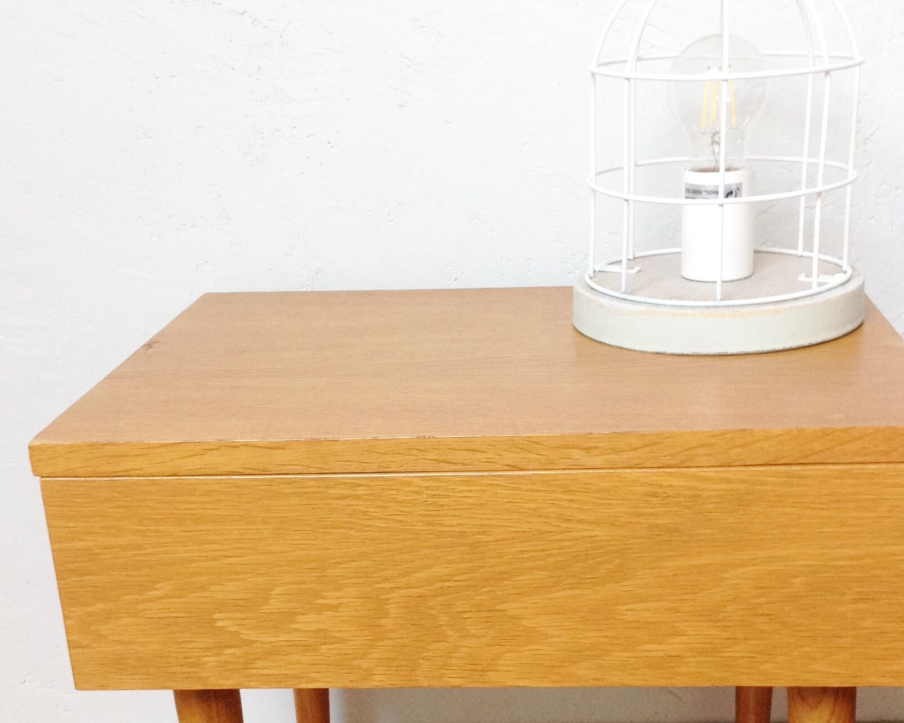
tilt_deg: -21.0
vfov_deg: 27.4
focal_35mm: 55
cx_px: 513
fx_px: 1471
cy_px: 510
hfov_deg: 34.1
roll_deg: +3.5
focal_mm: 4.28
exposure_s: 1/15
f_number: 2.4
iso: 160
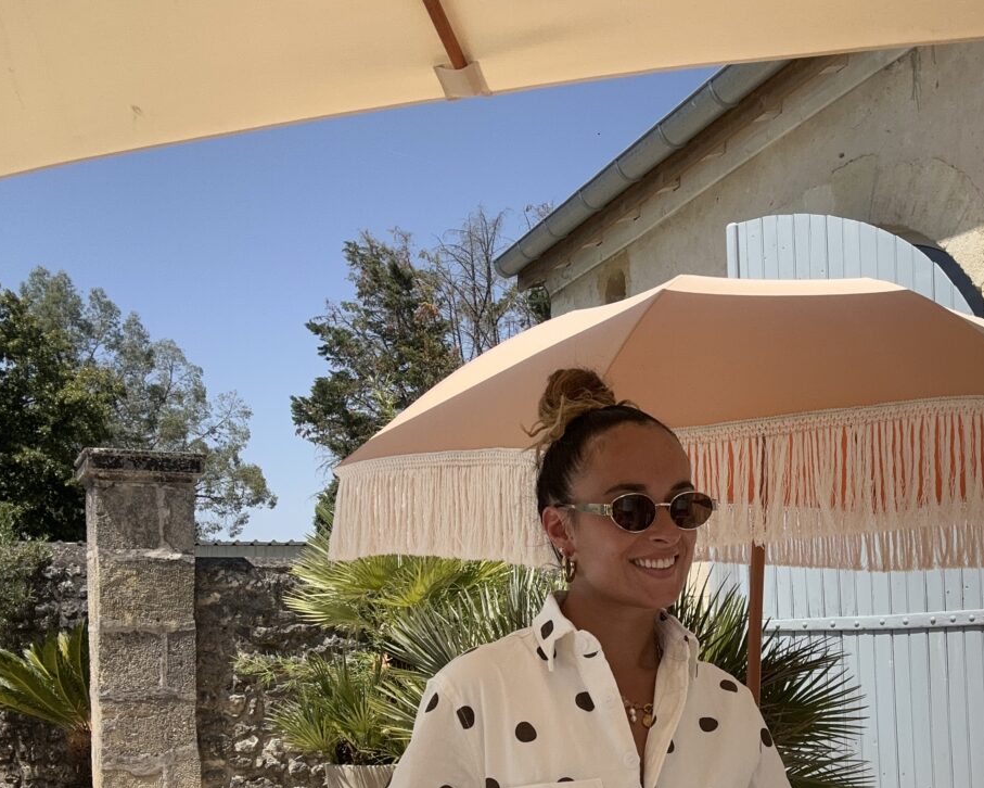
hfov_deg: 47.5
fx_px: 1107
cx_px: 618
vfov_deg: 38.1
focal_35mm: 38
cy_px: 599
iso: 25
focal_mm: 2.69
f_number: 1.9
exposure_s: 1/1255
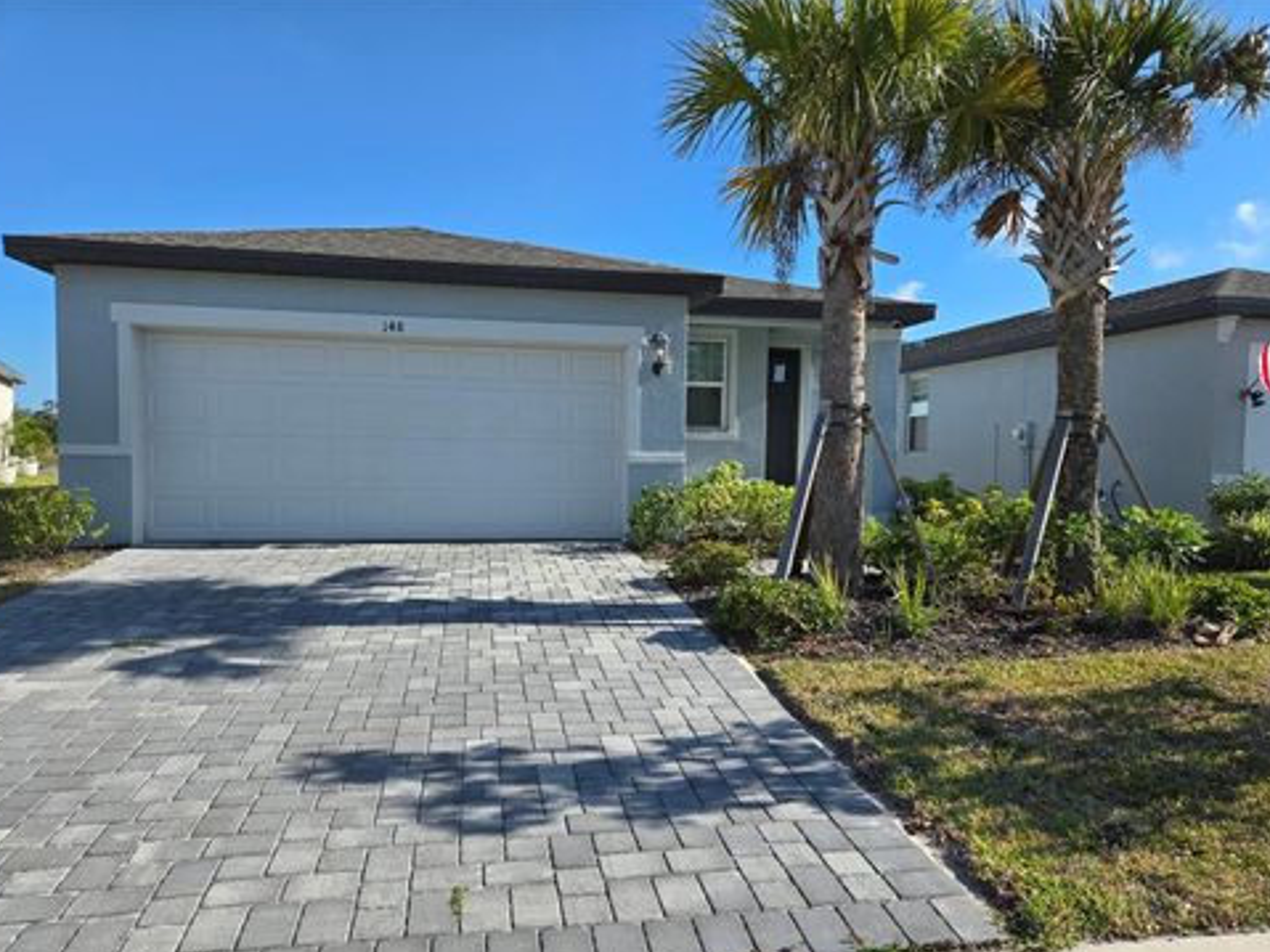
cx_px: 626
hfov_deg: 71.6
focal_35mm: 24
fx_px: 880
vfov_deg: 56.8
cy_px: 489
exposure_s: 1/2921
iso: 50
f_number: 1.8
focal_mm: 5.4
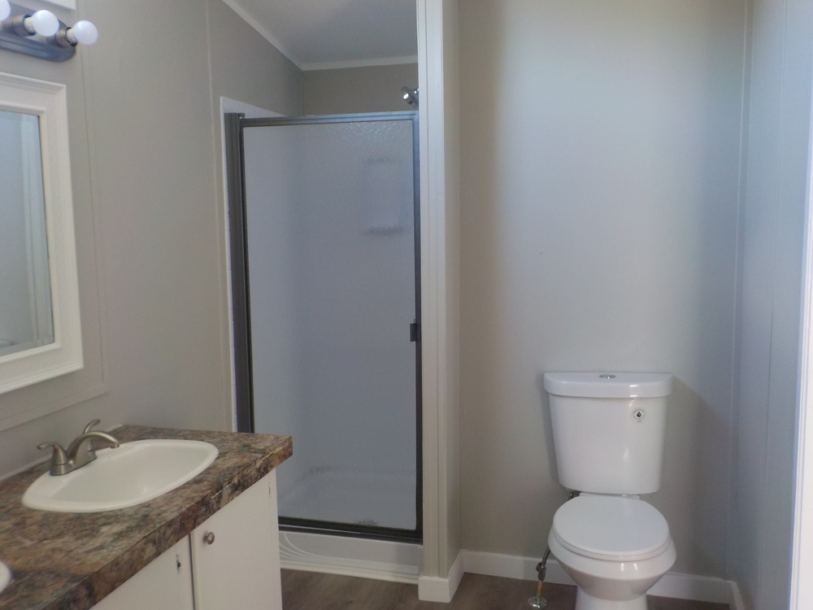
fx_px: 705
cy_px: 305
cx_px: 406
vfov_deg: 46.8
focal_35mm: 30
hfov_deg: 60.0
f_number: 3.3
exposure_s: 1/30
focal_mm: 4.1
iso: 160
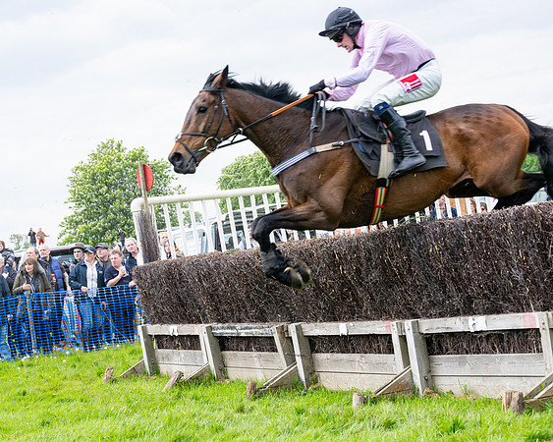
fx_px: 1484
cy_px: 254
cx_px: 174
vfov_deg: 16.9
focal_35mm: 91
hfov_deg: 21.0
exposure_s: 1/640
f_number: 6.3
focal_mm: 70
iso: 400
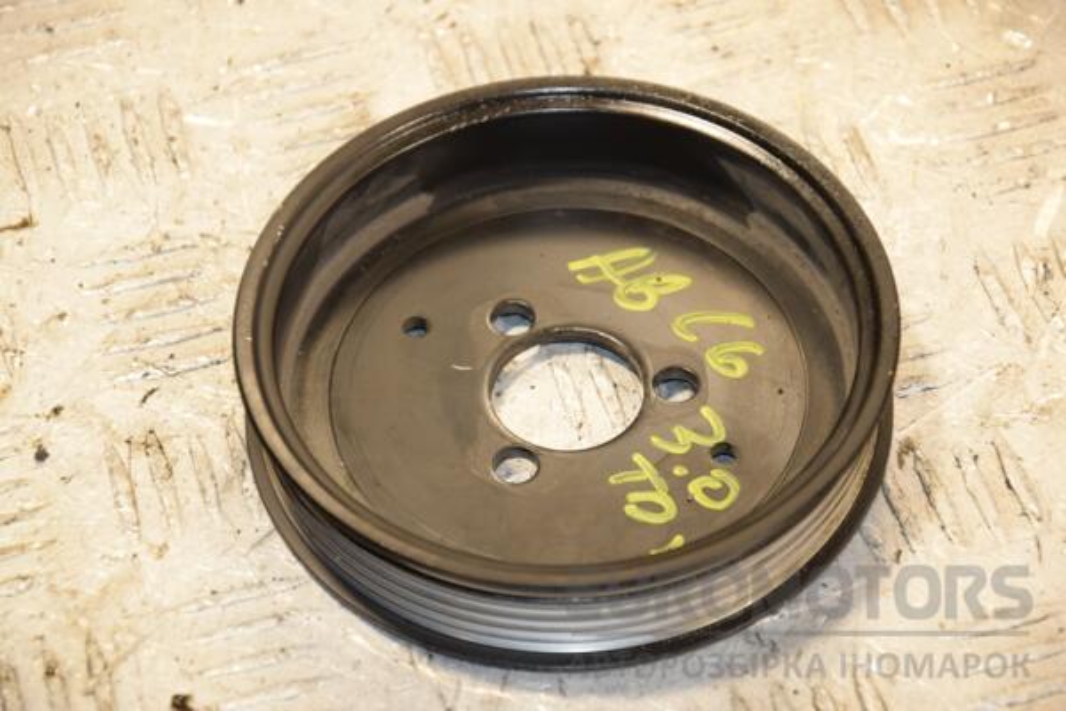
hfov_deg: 14.0
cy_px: 356
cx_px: 533
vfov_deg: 9.3
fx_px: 4352
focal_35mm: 147
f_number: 6.3
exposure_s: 1/200
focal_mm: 98
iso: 800
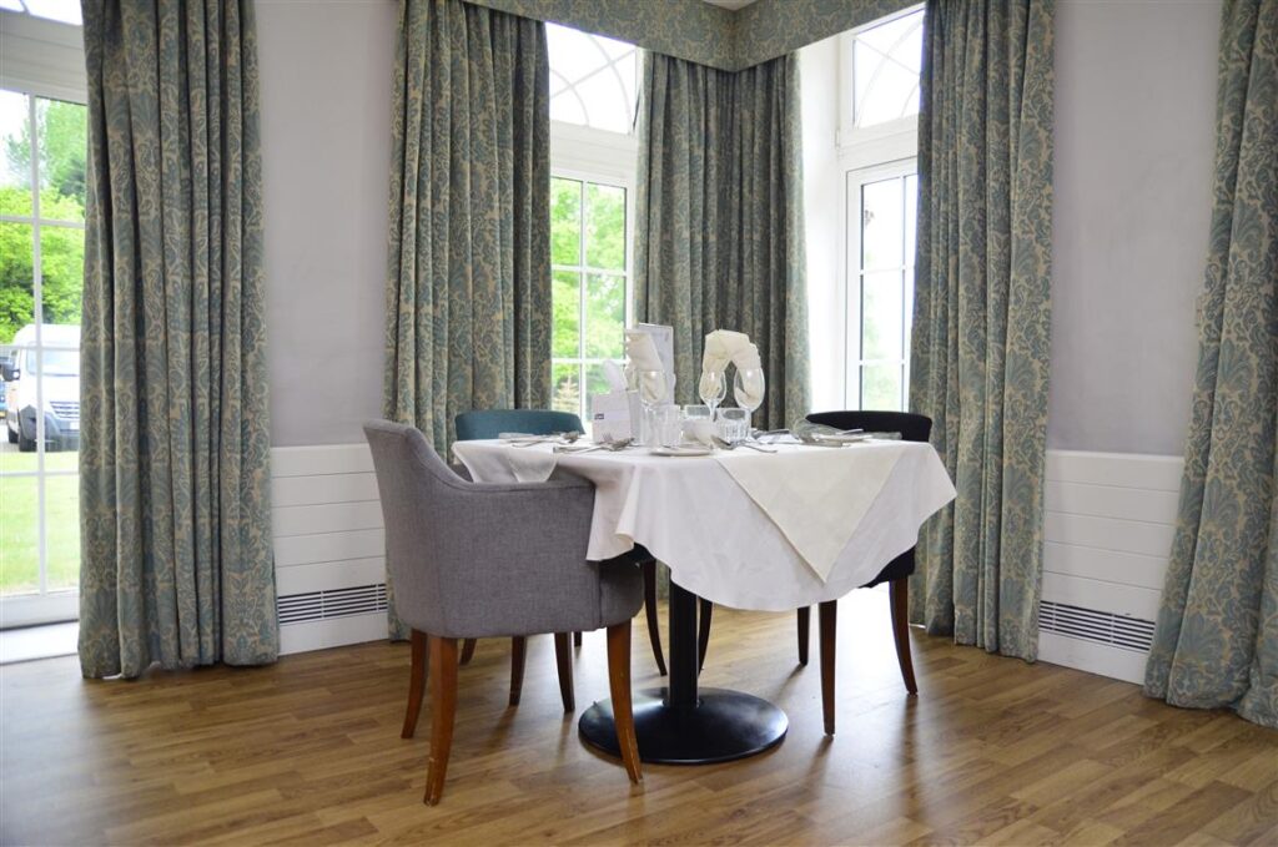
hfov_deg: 41.2
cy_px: 424
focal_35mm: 48
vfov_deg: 28.0
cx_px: 639
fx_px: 1701
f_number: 2.8
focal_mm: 32
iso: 1000
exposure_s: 1/100
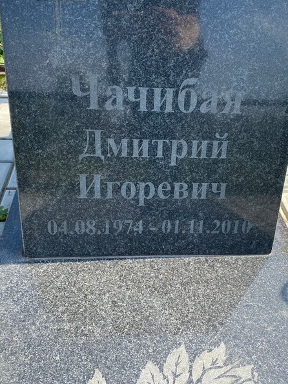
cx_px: 159
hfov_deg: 40.7
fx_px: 388
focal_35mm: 35
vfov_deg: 52.6
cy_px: 191
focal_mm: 4.25
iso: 32
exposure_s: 1/871
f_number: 1.8
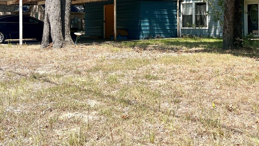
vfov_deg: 26.9
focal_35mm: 43
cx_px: 182
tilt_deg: +1.2
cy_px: 18
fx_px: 295
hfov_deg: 46.3
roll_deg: +0.9
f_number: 1.5
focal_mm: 5.7
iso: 50
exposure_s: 1/2208
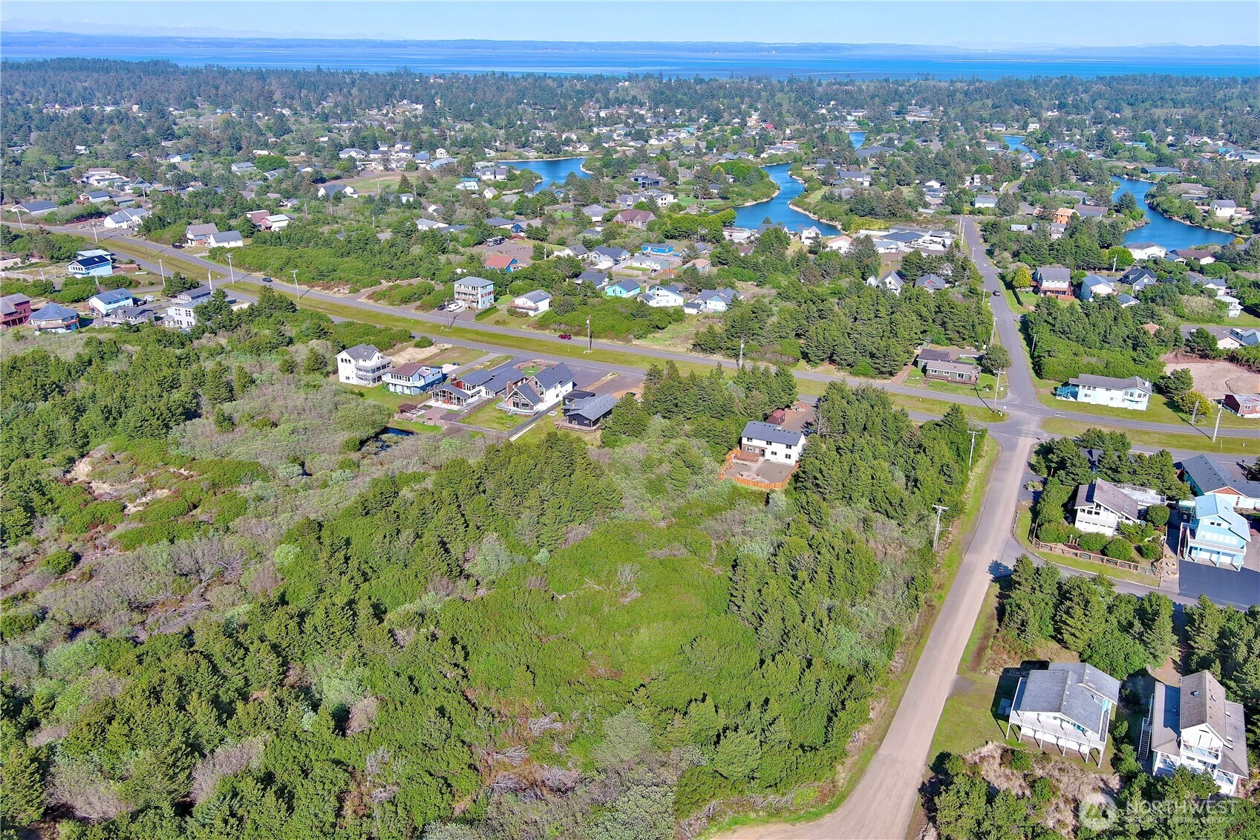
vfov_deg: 45.0
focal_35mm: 29
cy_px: 420
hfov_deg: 63.7
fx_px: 1015
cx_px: 630
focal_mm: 10.57
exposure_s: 1/821
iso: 100
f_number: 2.8
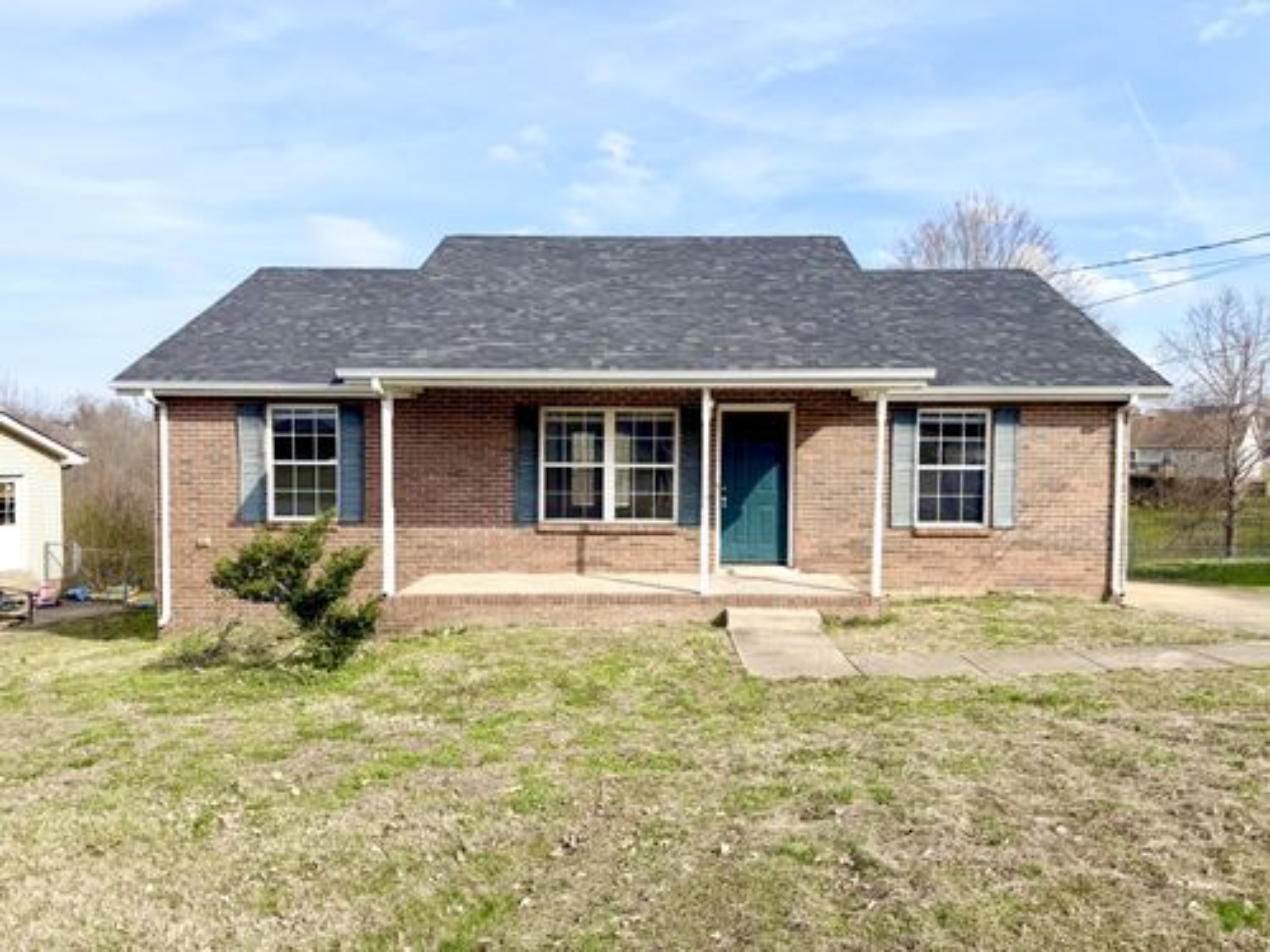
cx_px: 635
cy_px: 476
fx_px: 881
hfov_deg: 71.6
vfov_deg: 56.8
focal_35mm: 24
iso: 80
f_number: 1.78
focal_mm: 6.76
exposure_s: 1/4975
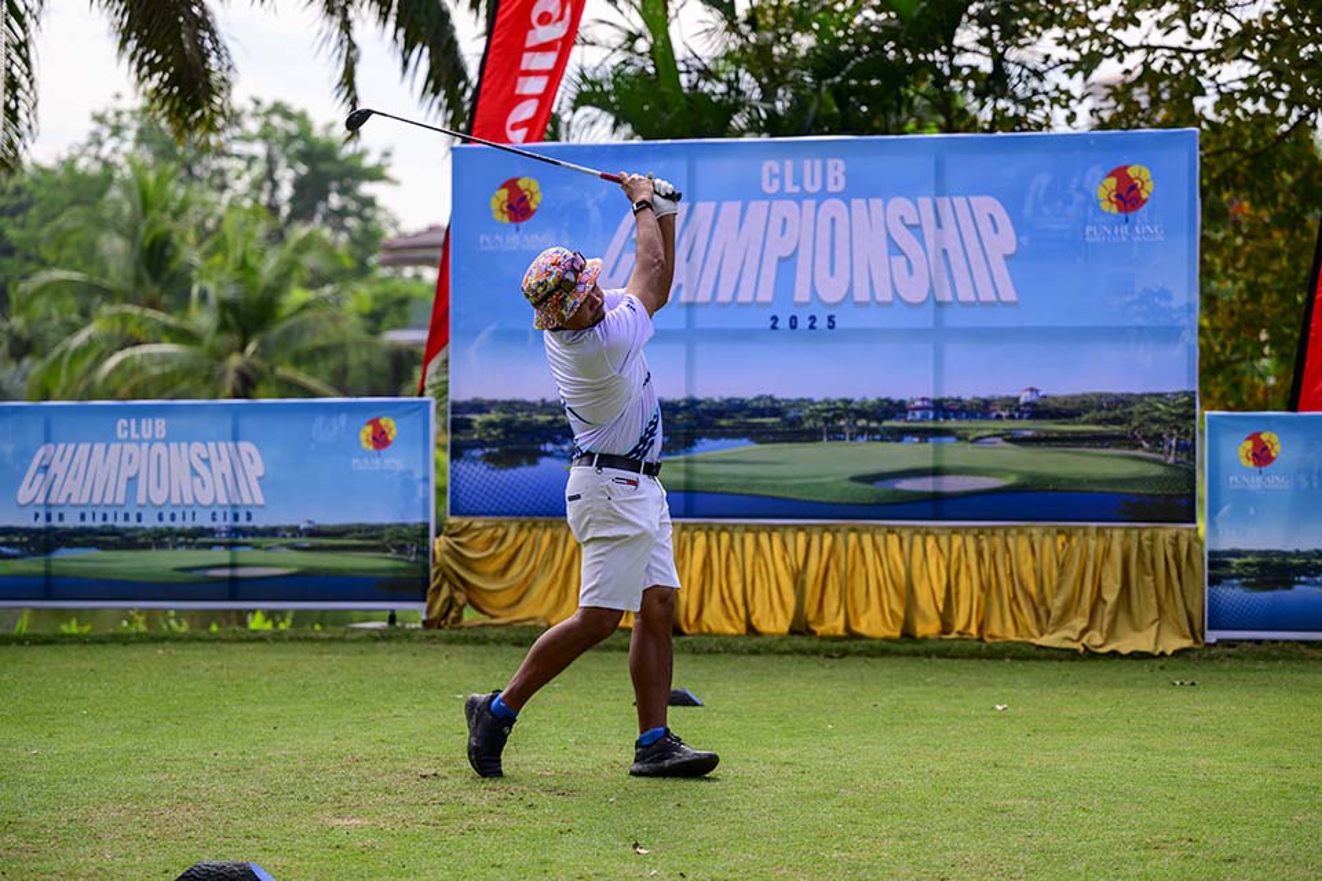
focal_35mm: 89
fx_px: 3268
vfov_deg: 15.4
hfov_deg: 22.9
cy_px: 440
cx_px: 661
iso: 180
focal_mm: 89
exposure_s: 1/1600
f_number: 2.8
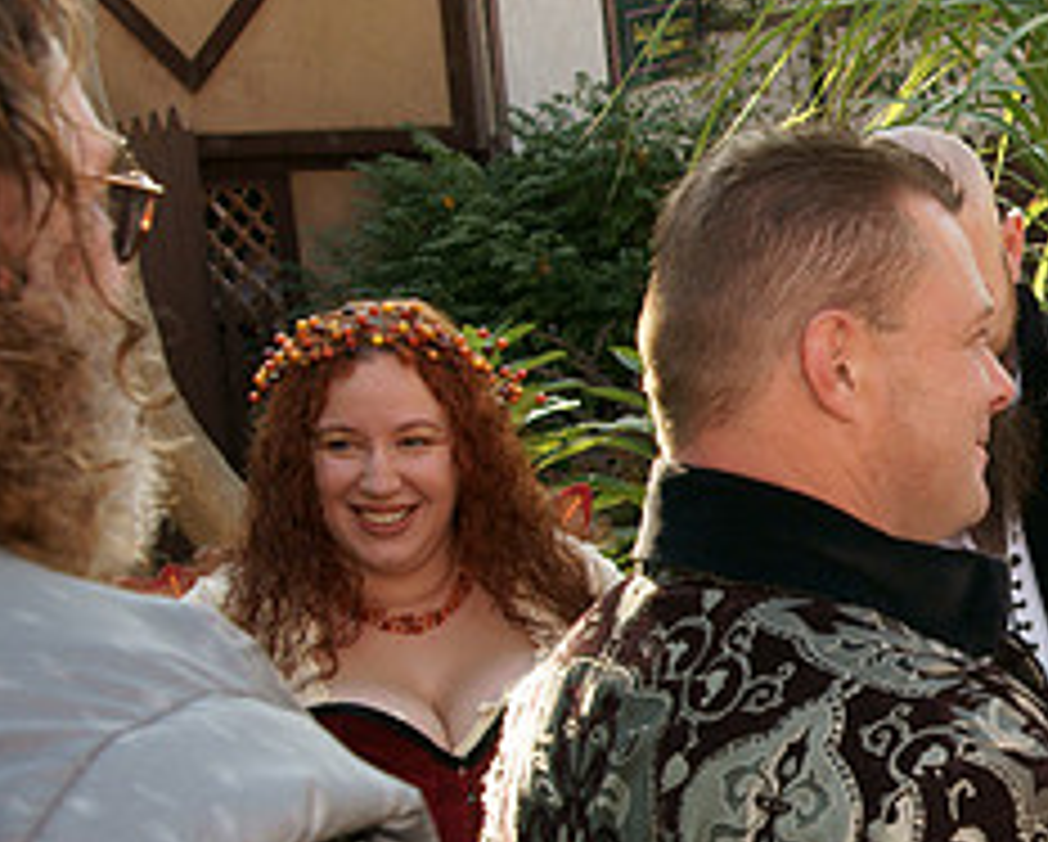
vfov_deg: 15.7
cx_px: 1259
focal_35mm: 98
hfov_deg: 18.5
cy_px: 615
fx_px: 3043
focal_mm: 28
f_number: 6.3
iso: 400
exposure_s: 1/160
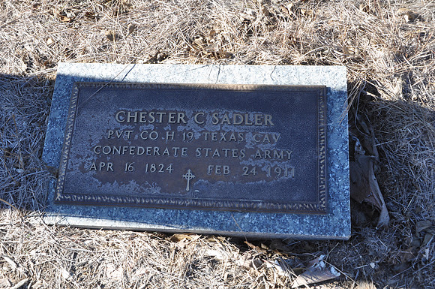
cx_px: 218
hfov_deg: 43.7
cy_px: 144
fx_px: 543
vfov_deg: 29.8
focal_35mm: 45
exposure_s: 1/80
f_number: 9
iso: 200
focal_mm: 30
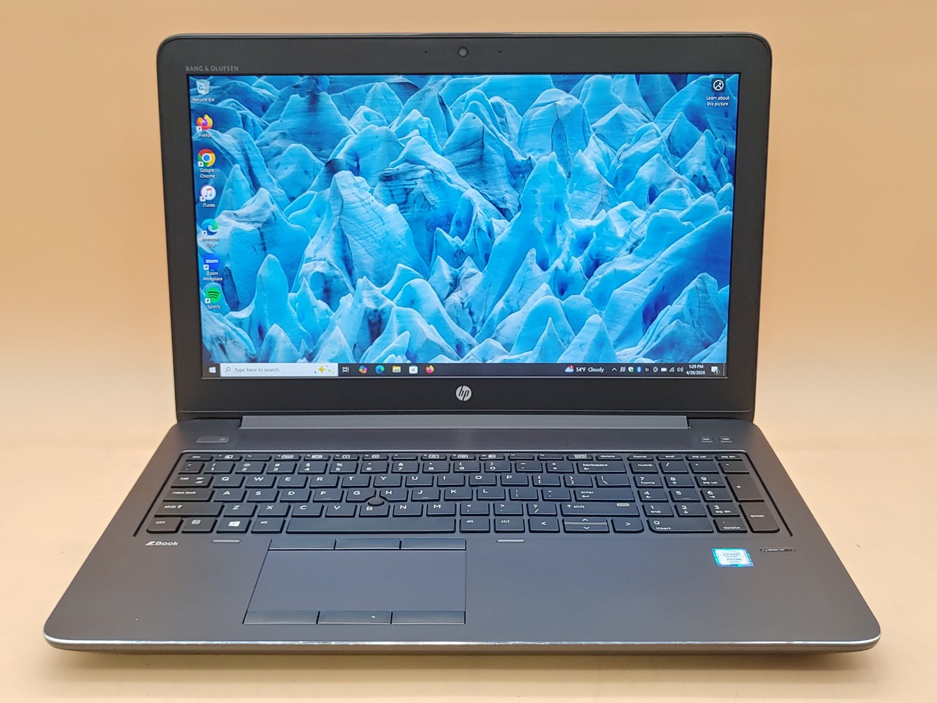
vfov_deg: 35.1
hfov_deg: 45.8
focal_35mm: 41
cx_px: 468
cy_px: 352
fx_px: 1110
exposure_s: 1/60
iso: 50
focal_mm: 4.36
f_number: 1.8
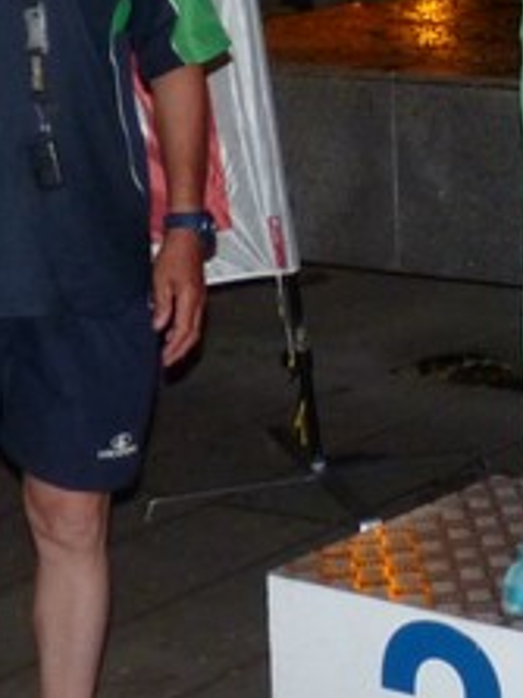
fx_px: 2500
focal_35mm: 124
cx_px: 686
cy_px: -135
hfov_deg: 11.6
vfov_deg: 15.3
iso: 250
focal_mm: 4.8
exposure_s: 1/30
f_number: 2.8
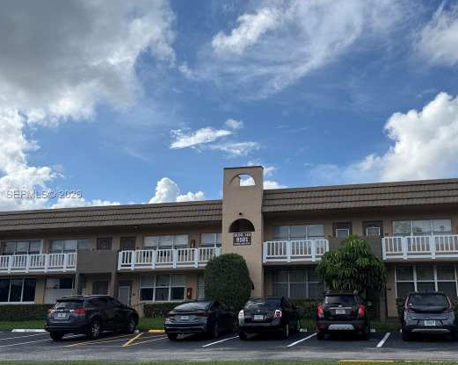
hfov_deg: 49.6
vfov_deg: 41.1
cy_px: 195
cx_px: 296
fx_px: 488
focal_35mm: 36
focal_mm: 6.76
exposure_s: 1/6173
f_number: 1.78
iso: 80
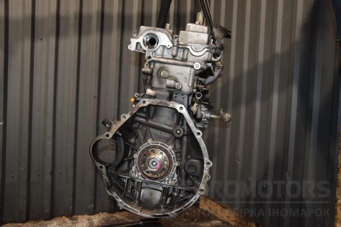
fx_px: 313
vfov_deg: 40.0
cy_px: 114
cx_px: 170
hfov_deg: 57.2
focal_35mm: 33
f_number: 5
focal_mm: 22
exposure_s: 1/60
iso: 800
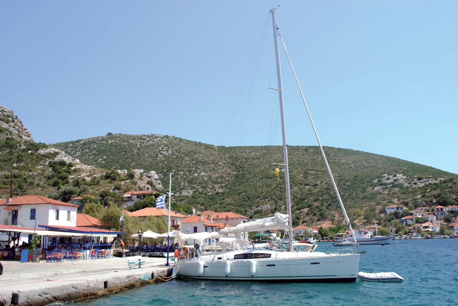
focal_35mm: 36
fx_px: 459
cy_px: 153
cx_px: 229
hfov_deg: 53.1
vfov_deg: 37.0
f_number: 8
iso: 100
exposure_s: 1/250
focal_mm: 24
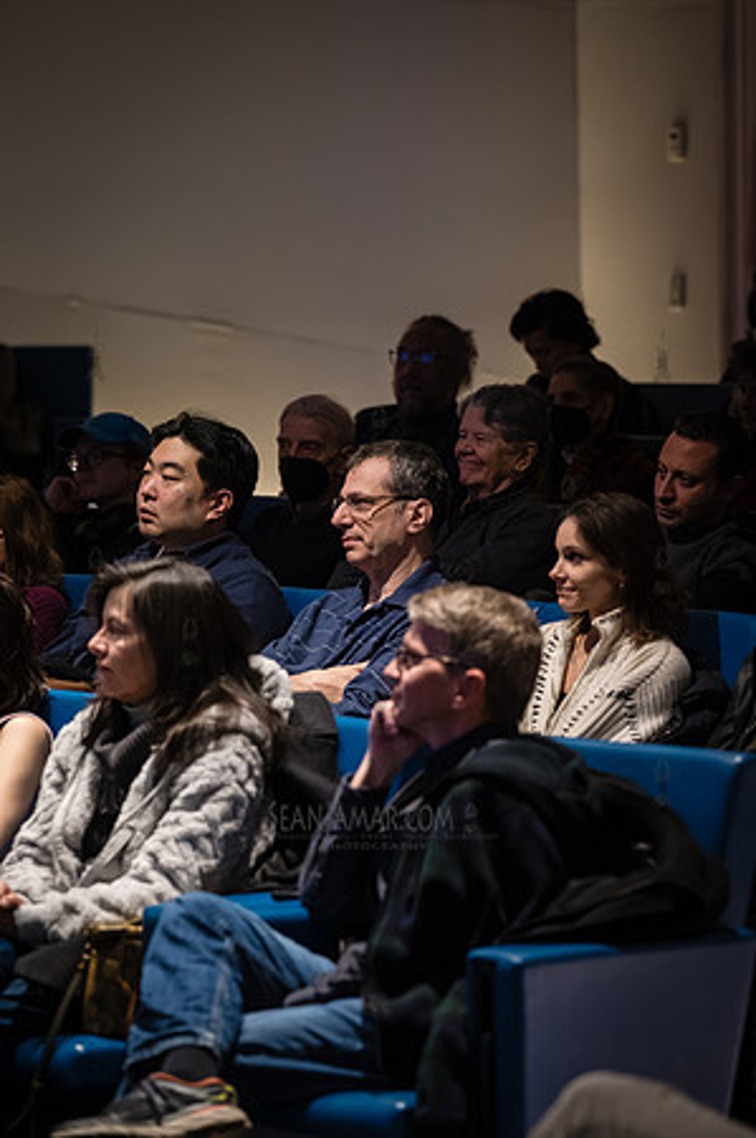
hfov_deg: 9.1
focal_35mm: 150
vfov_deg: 13.7
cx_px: 378
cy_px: 569
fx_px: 4736
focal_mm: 150
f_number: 4
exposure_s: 1/200
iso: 6400
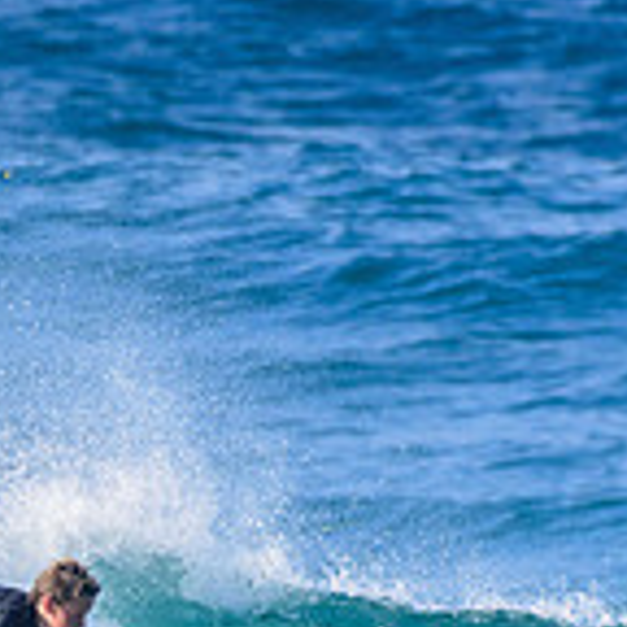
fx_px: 52481
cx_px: 87
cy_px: 829
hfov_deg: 0.7
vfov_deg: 0.7
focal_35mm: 2561
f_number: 5.6
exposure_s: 1/2000
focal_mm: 500
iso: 450
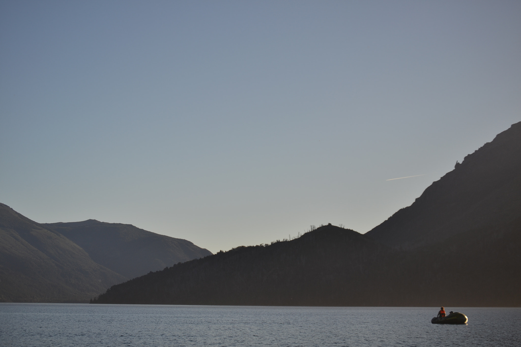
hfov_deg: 24.6
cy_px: 174
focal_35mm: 82
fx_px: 1194
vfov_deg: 16.6
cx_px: 260
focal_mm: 55
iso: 100
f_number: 4
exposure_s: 1/800
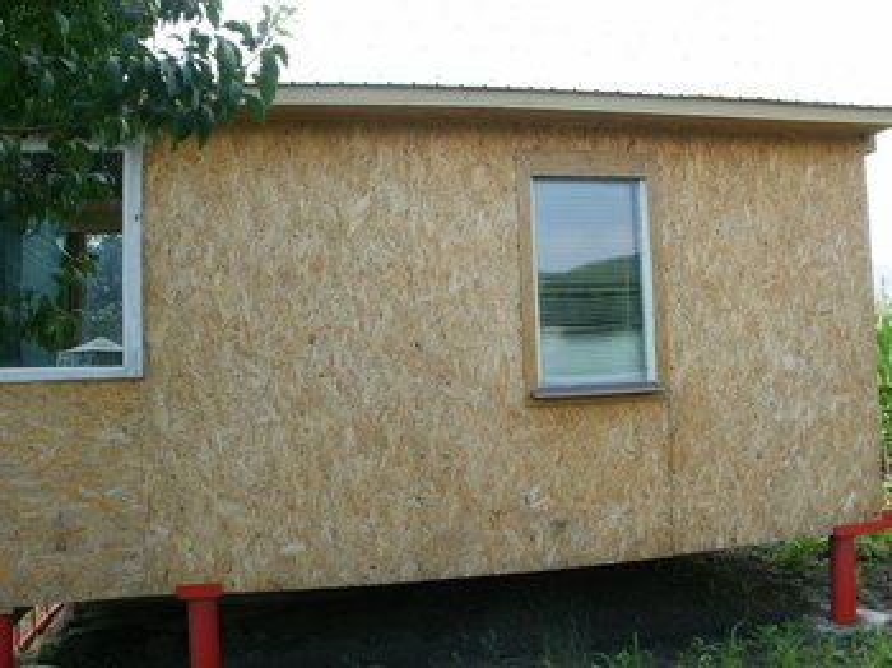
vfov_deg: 39.6
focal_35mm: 36
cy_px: 334
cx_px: 446
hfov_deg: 51.4
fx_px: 927
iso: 100
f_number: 5.6
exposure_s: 1/100
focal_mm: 6.3
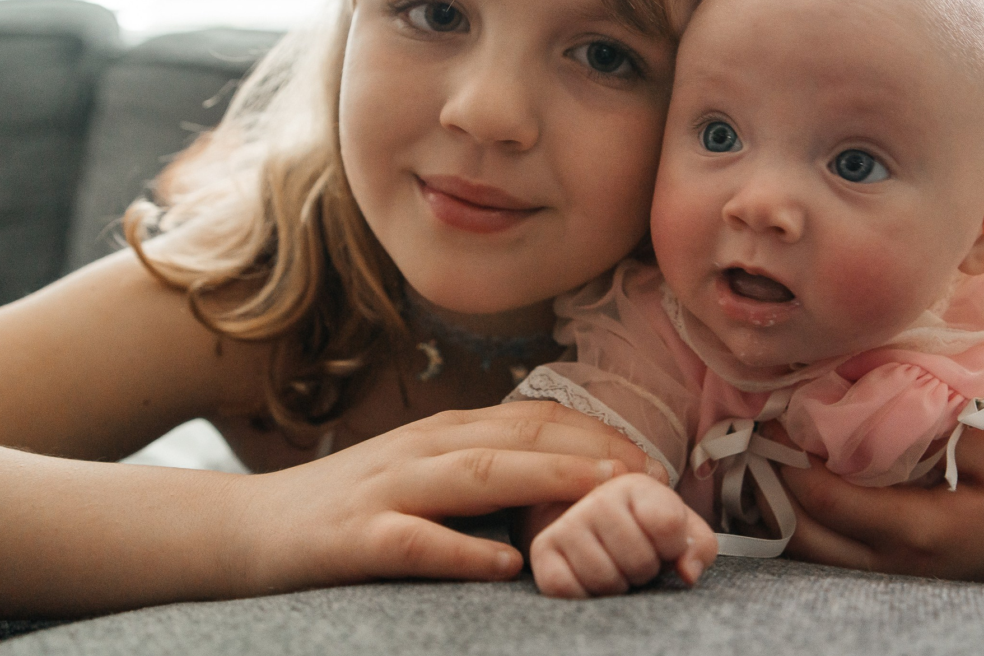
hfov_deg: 38.6
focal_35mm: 51
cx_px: 627
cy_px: 215
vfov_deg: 26.3
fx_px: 1394
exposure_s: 1/125
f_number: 3.2
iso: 1250
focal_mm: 35
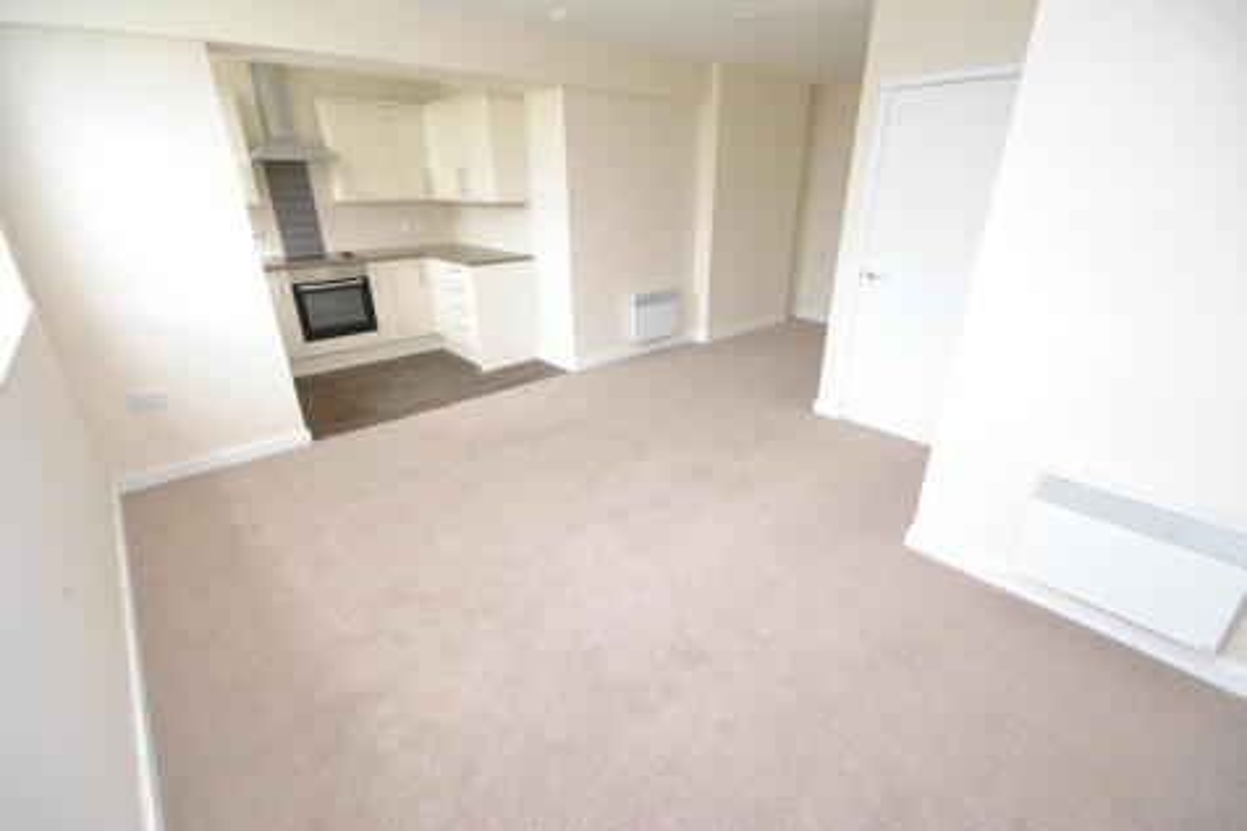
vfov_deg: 77.3
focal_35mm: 15
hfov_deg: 100.4
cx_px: 624
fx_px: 519
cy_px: 416
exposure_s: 1/60
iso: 1600
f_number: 8
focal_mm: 10
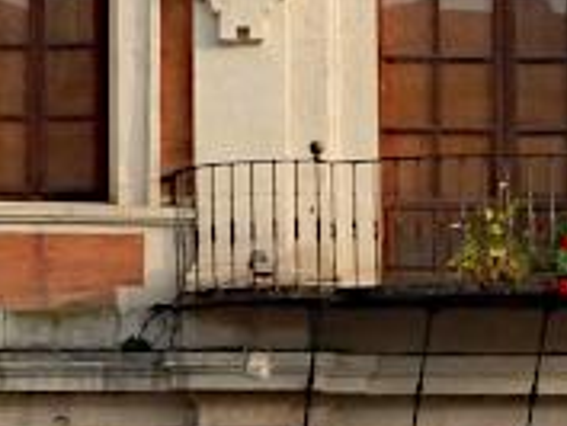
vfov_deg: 5.1
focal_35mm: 292
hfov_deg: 6.6
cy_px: 583
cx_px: -593
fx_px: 4786
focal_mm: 7.7
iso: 125
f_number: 3.6
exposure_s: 1/320
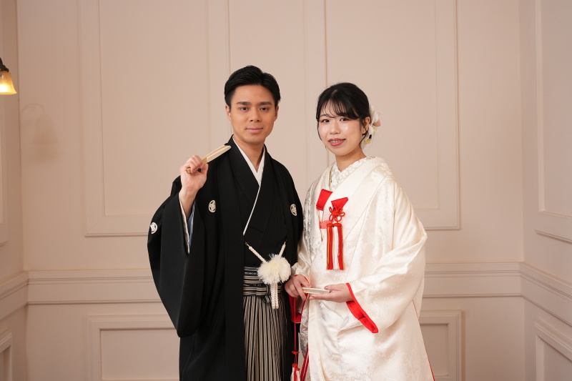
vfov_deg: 27.5
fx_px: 778
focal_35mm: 49
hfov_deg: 40.4
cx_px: 286
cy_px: 190
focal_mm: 49
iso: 1000
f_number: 5
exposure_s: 1/100
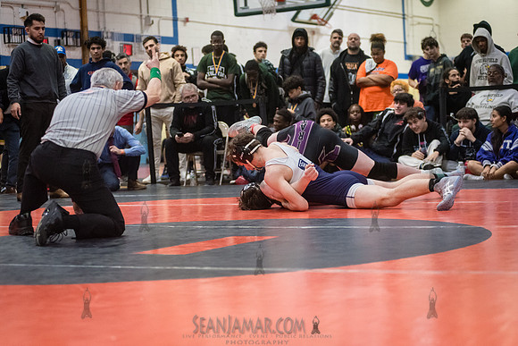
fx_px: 1151
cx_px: 259
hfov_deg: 25.4
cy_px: 173
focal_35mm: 80
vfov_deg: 17.1
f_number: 3.2
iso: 8000
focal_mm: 80
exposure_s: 1/500
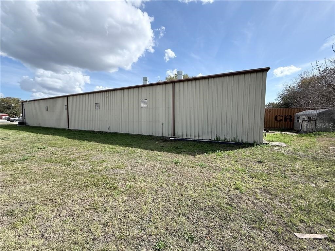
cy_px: 126
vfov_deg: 85.7
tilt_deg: -3.0
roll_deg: -0.5
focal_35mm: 14
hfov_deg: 102.1
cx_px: 168
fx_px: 135
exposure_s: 1/1497
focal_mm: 2.22
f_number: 2.2
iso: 50
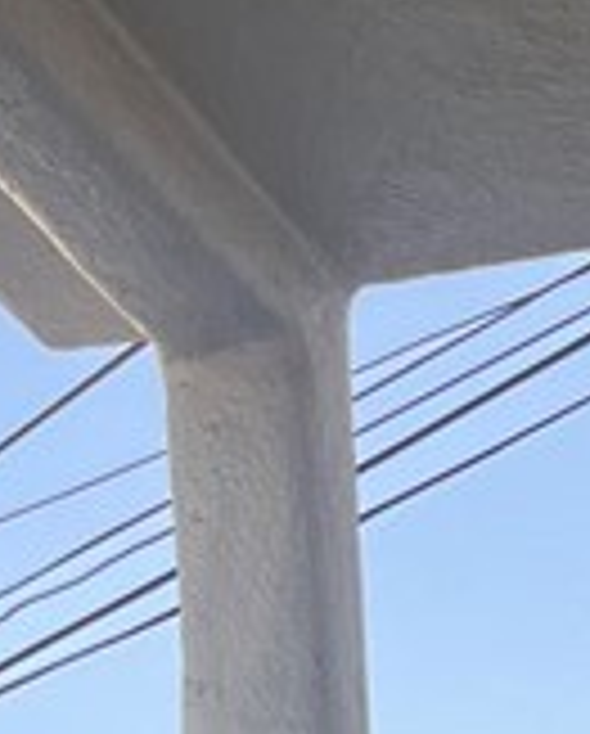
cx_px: 1248
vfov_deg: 9.4
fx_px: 3461
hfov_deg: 9.1
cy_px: 2261
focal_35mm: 159
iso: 50
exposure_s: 1/412
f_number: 1.6
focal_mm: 5.1
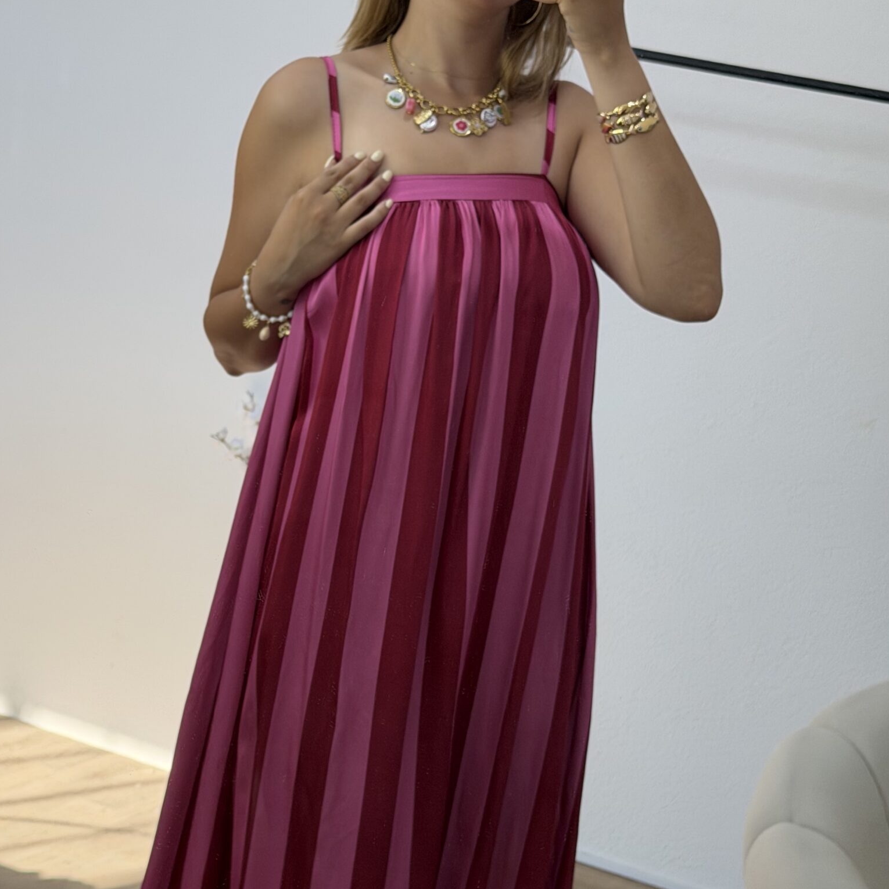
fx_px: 2063
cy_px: 610
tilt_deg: -31.0
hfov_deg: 24.3
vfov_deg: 24.2
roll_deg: -12.3
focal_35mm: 71
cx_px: 348
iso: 50
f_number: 1.78
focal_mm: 6.76
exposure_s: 1/172
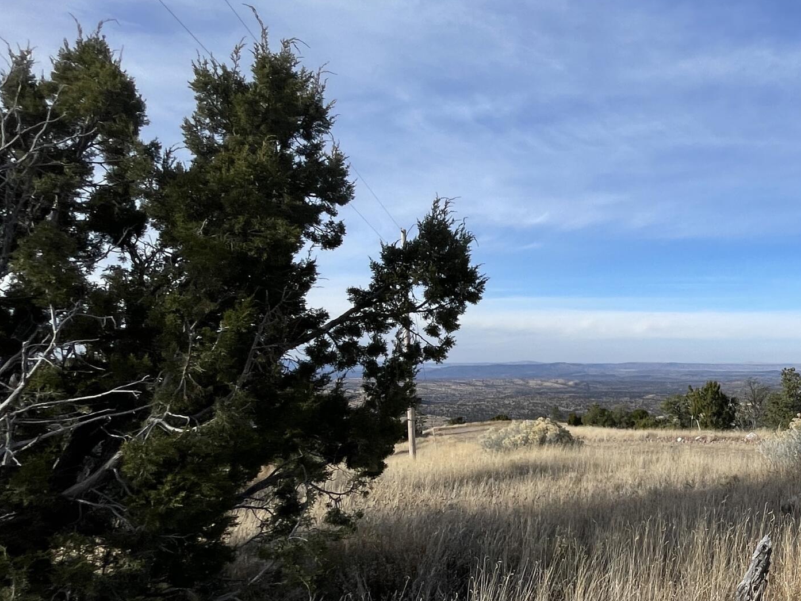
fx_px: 648
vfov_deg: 49.2
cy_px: 382
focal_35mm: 28
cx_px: 815
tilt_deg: -2.4
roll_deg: +0.4
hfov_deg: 50.3
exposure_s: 1/1020
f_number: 2.4
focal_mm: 1.54
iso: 25
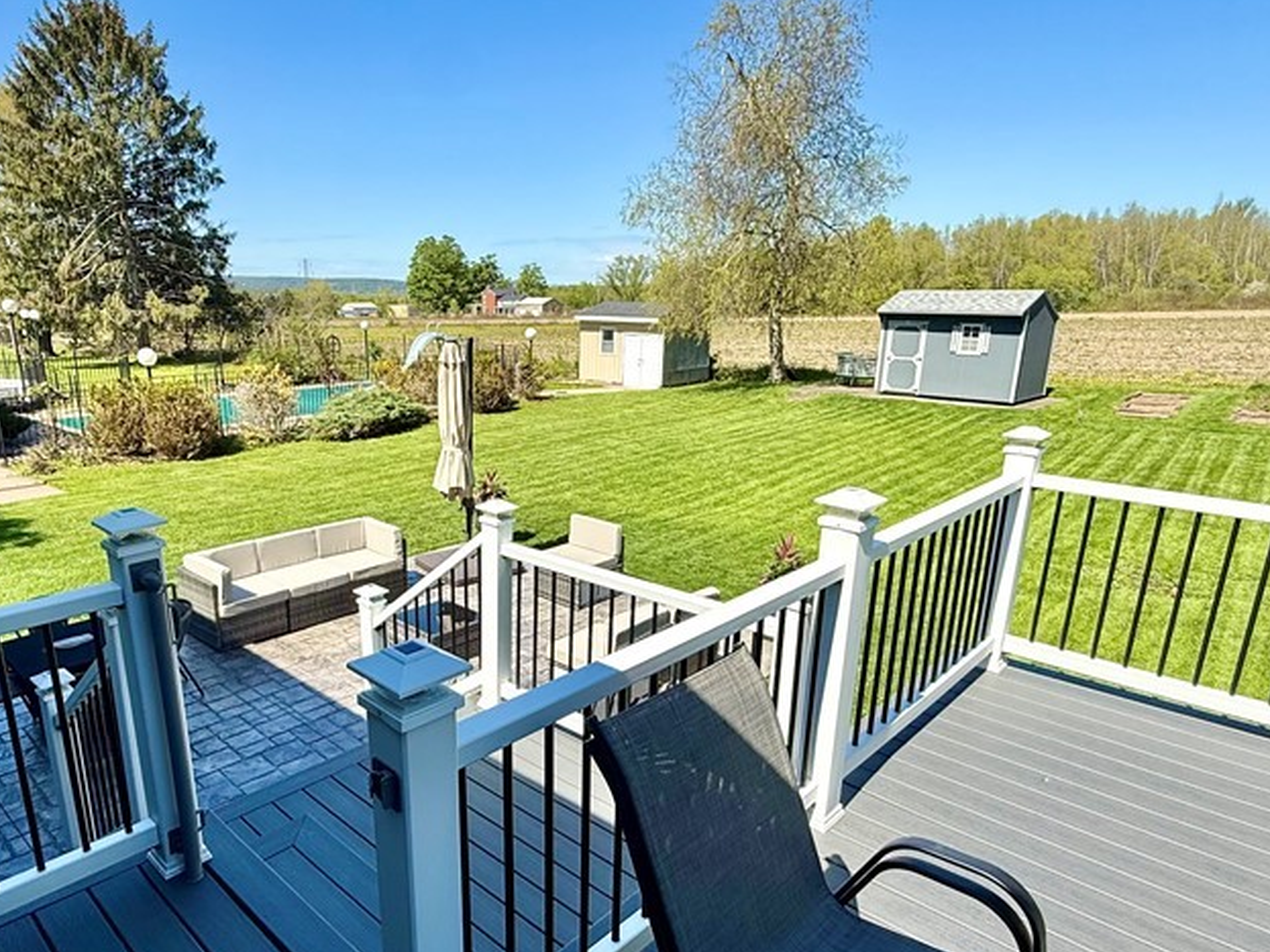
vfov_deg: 58.6
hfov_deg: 73.3
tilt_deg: -16.7
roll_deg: -0.3
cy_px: 540
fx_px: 844
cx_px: 526
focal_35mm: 23
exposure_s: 1/1572
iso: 50
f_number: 2.2
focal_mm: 2.22
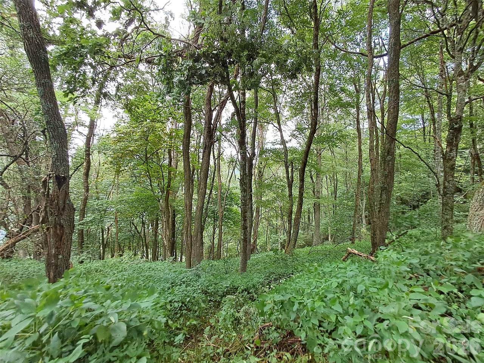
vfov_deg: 78.1
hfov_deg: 94.5
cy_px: 182
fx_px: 224
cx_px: 242
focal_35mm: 16
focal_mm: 1.64
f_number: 2.2
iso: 64
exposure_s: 1/120
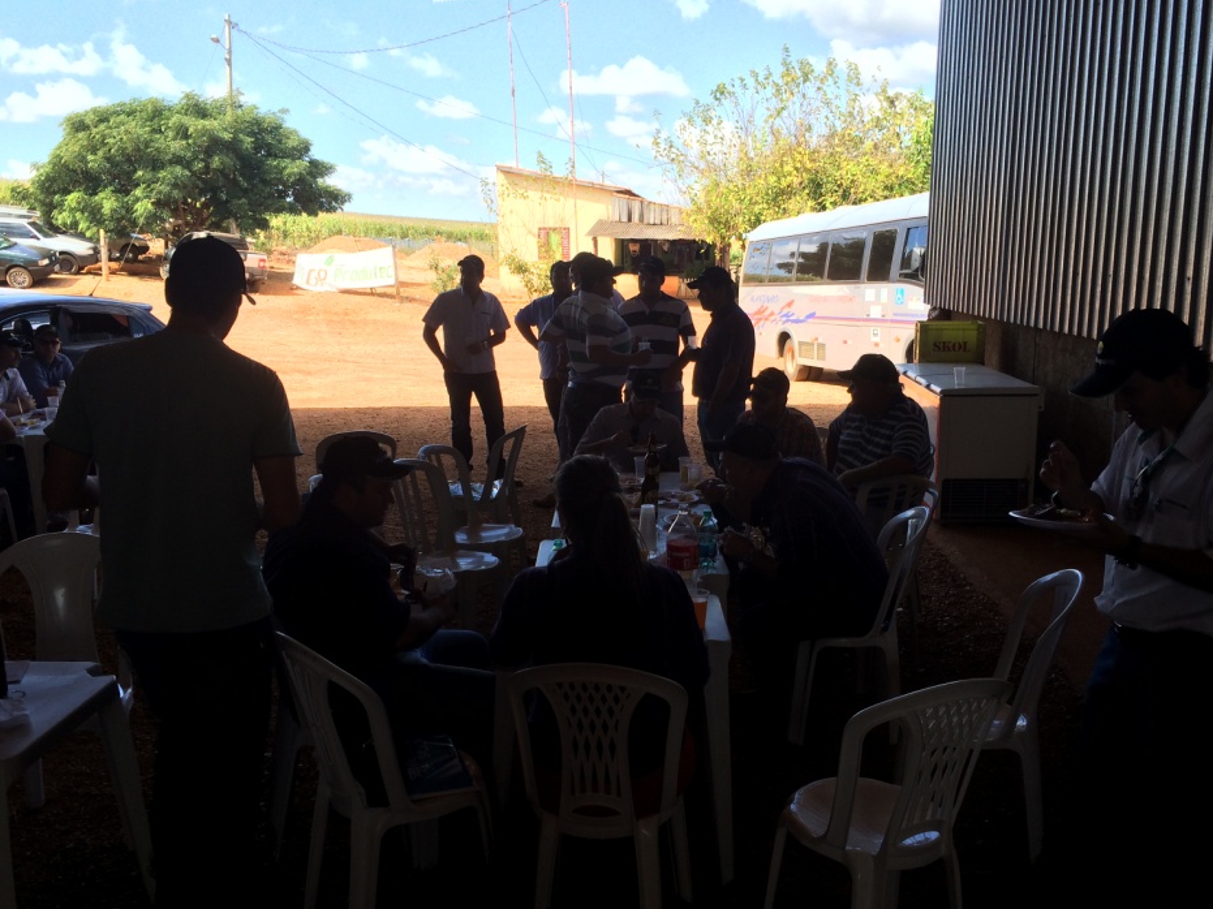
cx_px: 649
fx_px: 1156
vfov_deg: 42.9
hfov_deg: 55.3
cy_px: 475
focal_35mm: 33
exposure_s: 1/622
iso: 32
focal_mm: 4.12
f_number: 2.2
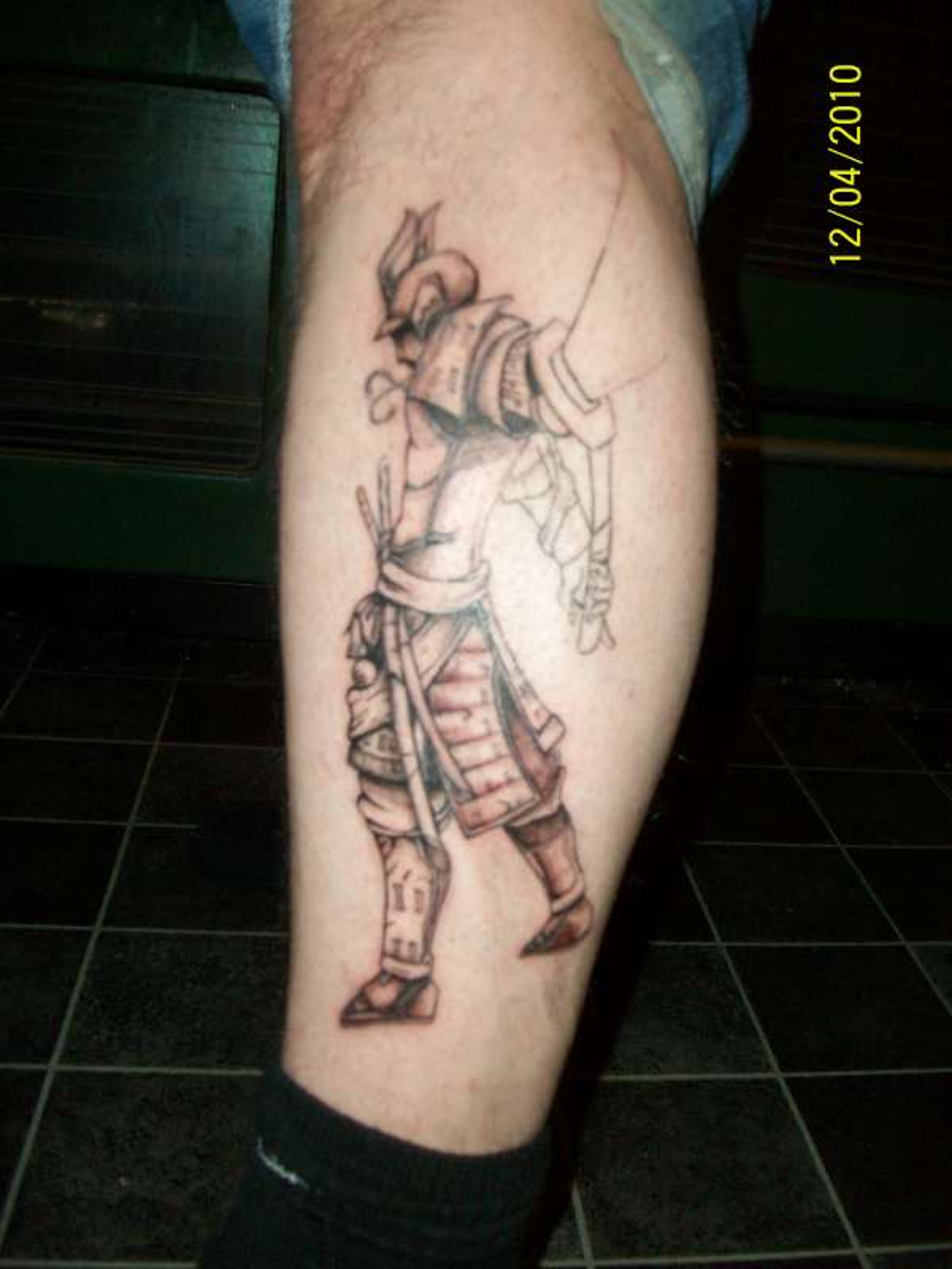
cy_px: 634
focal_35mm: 34
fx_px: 1247
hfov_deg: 41.8
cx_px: 476
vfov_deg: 54.0
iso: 120
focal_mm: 5.7
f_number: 2.8
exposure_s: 1/60
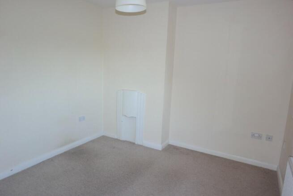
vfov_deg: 53.2
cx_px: 146
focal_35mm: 24
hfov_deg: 73.7
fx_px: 195
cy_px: 98
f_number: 2.4
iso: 200
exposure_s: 1/60
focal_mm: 16
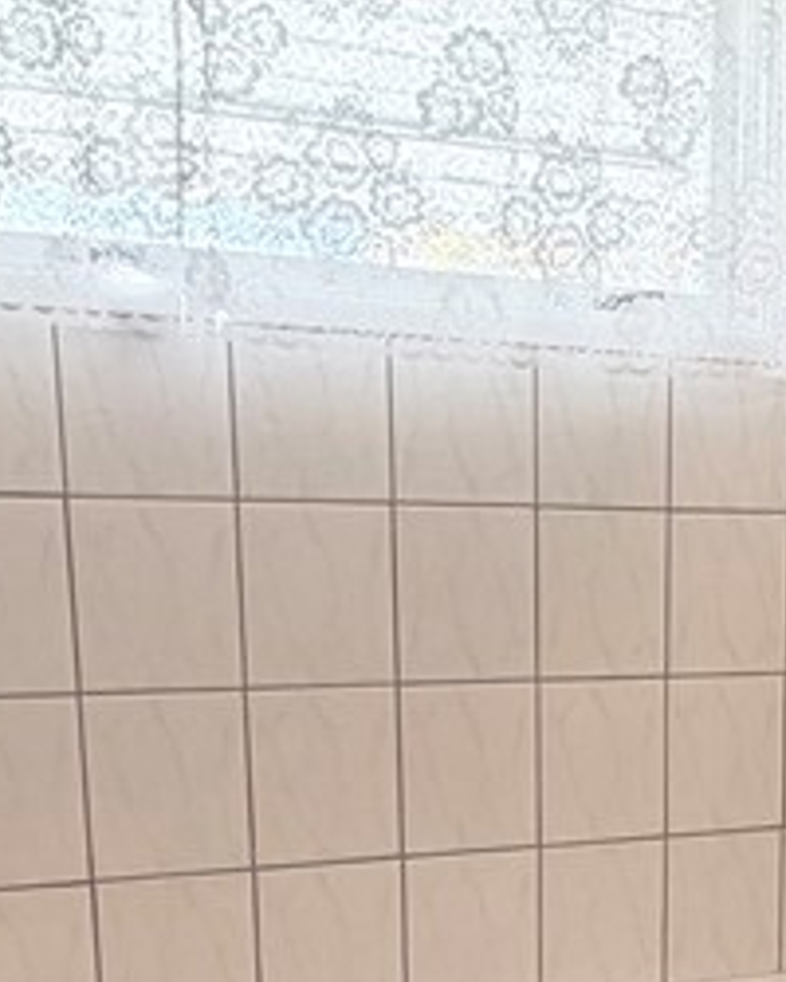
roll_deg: -2.9
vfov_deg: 32.5
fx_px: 1628
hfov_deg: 25.0
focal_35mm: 56
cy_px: 813
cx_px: 888
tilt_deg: -12.9
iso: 160
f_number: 2.2
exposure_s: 1/120
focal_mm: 2.22
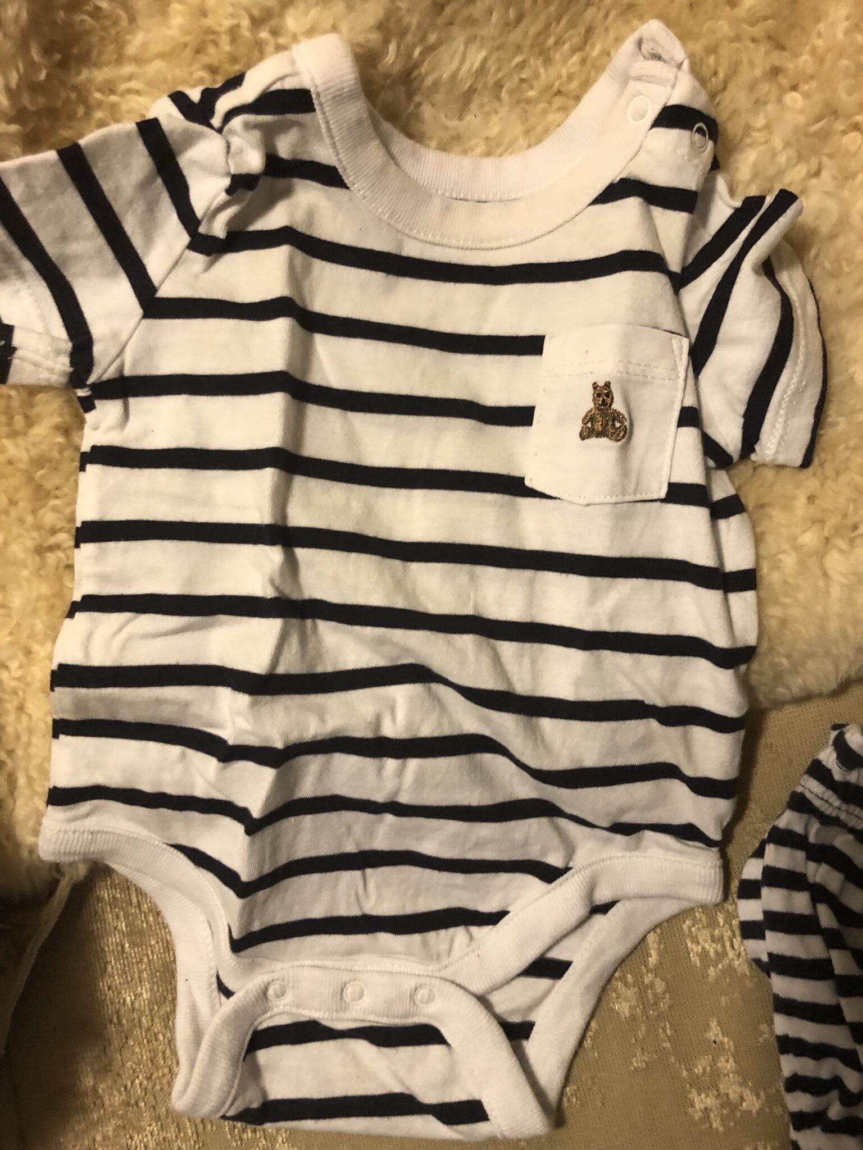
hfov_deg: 49.7
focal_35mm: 28
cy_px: 575
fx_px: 931
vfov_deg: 63.4
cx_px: 432
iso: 64
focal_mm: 3.99
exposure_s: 1/15
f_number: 1.8
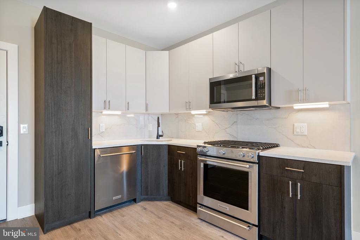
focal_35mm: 19
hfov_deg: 86.9
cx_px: 180
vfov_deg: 64.6
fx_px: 190
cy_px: 120
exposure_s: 3.2
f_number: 8
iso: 200
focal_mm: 19
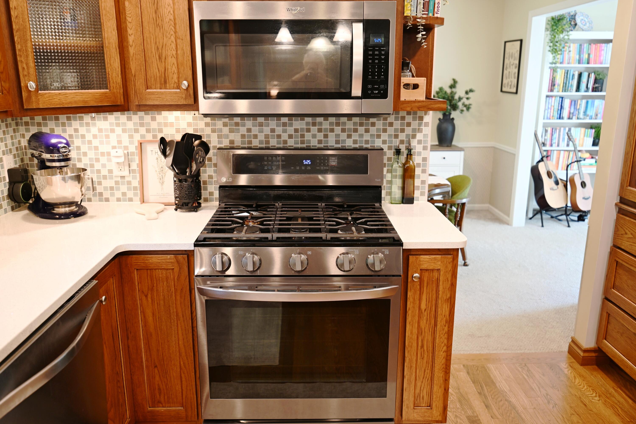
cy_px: 212
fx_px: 512
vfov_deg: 45.0
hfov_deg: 63.7
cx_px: 318
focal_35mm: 29
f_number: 3.2
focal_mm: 29
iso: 360
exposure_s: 1/15
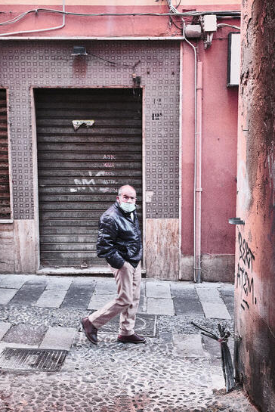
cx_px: 128
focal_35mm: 55
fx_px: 629
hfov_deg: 24.6
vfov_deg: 36.2
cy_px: 226
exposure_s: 1/180
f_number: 3.6
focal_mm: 33
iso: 2000
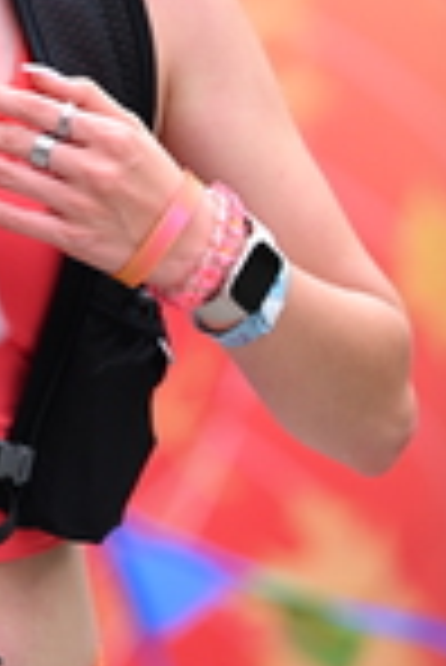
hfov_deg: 3.1
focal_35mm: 445
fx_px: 8250
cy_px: -45
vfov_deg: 4.6
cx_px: 56
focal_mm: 120
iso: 640
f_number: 2.8
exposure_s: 1/2000
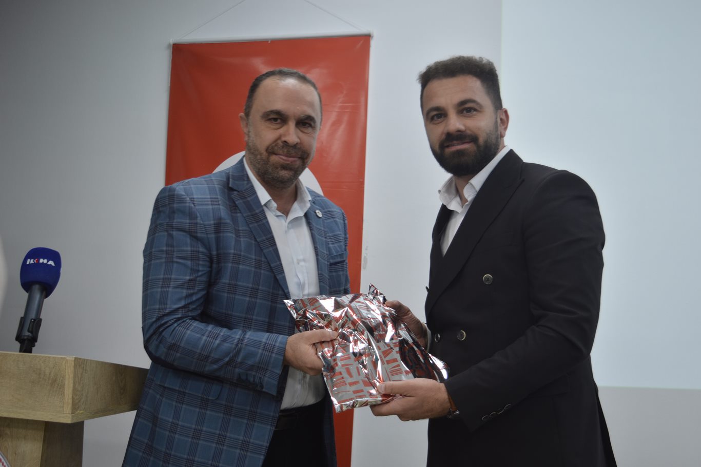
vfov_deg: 28.9
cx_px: 350
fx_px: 905
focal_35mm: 46
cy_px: 234
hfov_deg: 42.3
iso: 100
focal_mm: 31
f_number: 4.2
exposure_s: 1/25
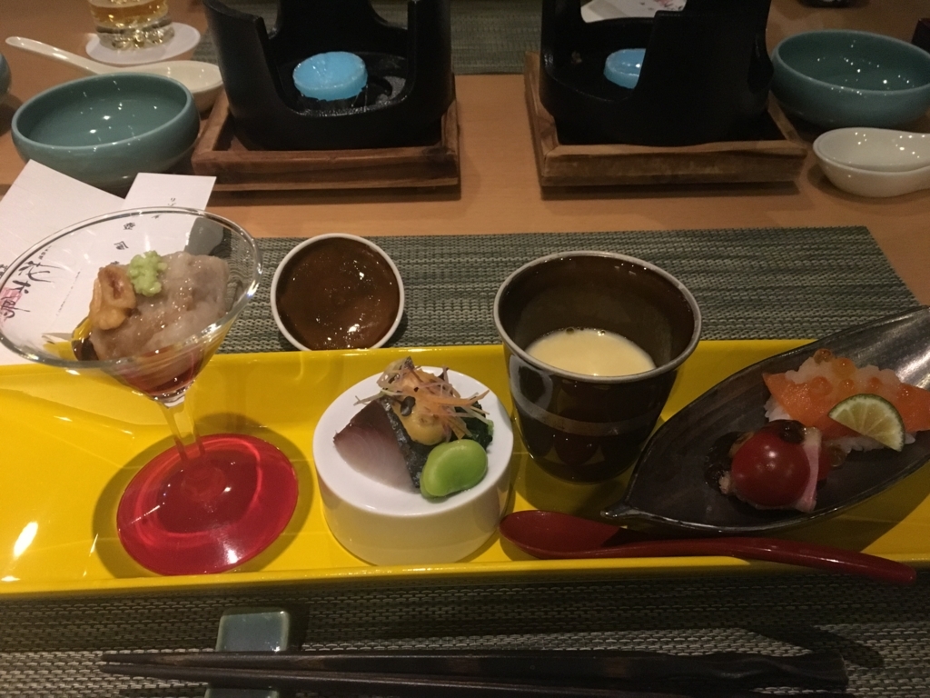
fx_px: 779
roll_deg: +0.1
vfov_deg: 48.2
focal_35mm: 29
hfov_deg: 61.7
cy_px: 349
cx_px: 465
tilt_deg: -41.6
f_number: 2.2
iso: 320
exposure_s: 1/15
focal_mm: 4.15
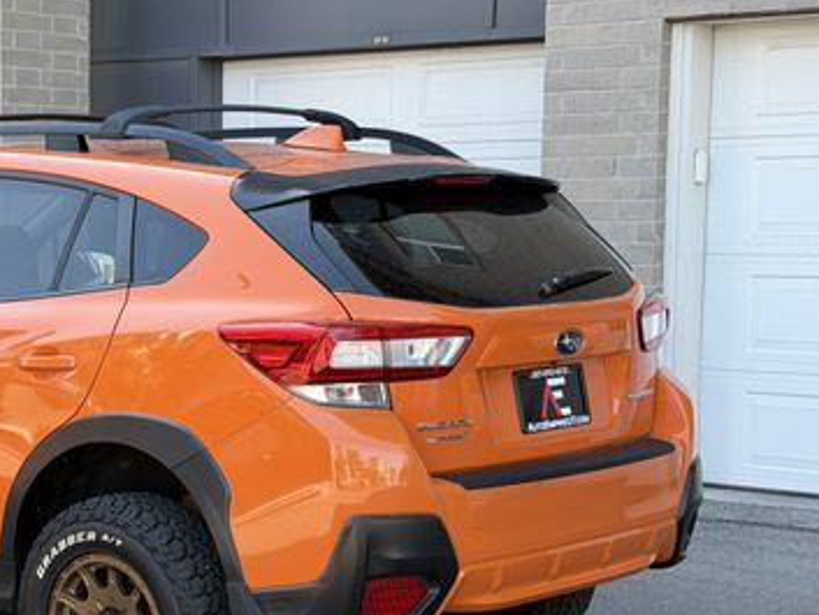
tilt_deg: -6.2
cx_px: 93
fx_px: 2059
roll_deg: -0.1
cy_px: 432
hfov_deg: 22.0
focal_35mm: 87
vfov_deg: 16.9
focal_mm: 6.76
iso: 80
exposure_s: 1/420
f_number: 1.78
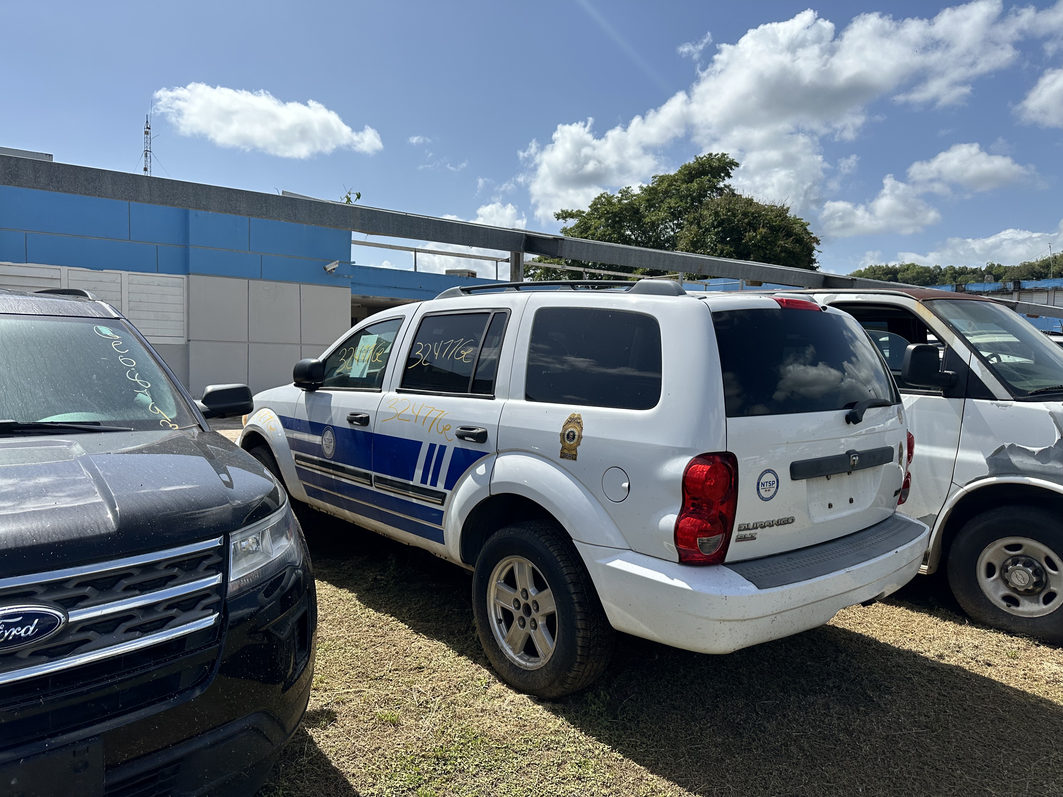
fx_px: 737
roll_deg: -0.9
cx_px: 532
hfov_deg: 71.6
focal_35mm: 24
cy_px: 398
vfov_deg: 56.8
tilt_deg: -2.3
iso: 80
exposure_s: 1/6211
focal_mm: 6.86
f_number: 1.78
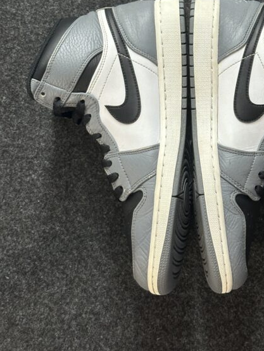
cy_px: 114
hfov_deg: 21.2
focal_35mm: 69
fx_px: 702
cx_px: 189
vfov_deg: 28.0
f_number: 1.78
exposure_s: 1/34
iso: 250
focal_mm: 6.86
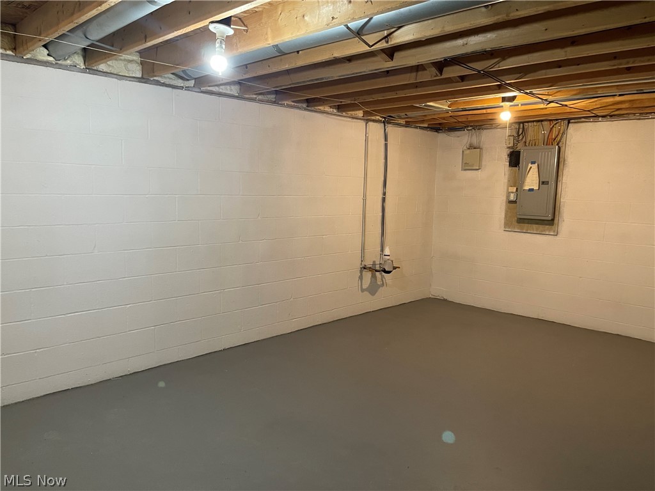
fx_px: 473
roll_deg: -0.4
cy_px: 246
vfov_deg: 54.9
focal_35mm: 25
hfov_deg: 69.4
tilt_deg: -6.3
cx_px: 328
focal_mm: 5.1
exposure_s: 1/60
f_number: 1.6
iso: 320
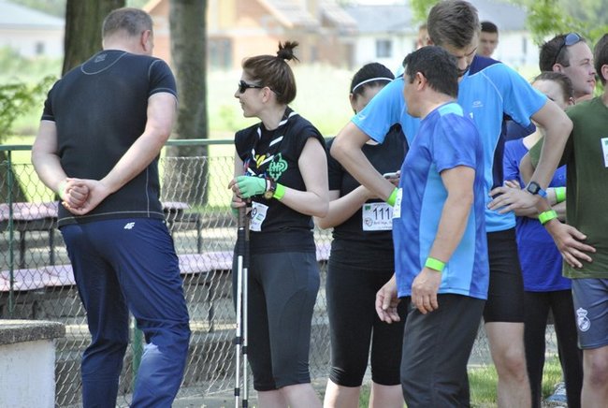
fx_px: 5076
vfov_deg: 4.6
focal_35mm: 300
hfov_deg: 6.9
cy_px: 204
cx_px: 304
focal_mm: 200
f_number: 5.6
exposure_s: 1/400
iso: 800
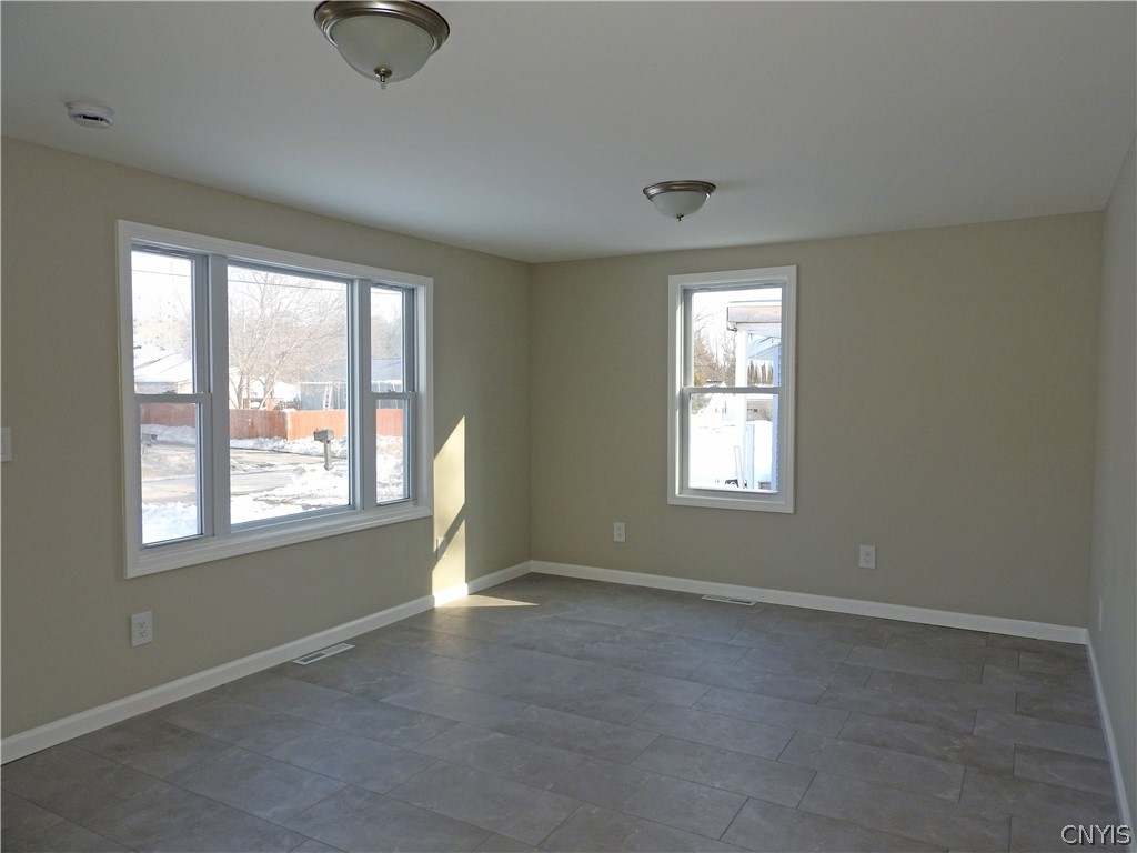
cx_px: 568
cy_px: 426
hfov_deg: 71.6
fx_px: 788
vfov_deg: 56.8
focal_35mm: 24
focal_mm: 4.3
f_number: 3.3
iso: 100
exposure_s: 1/200
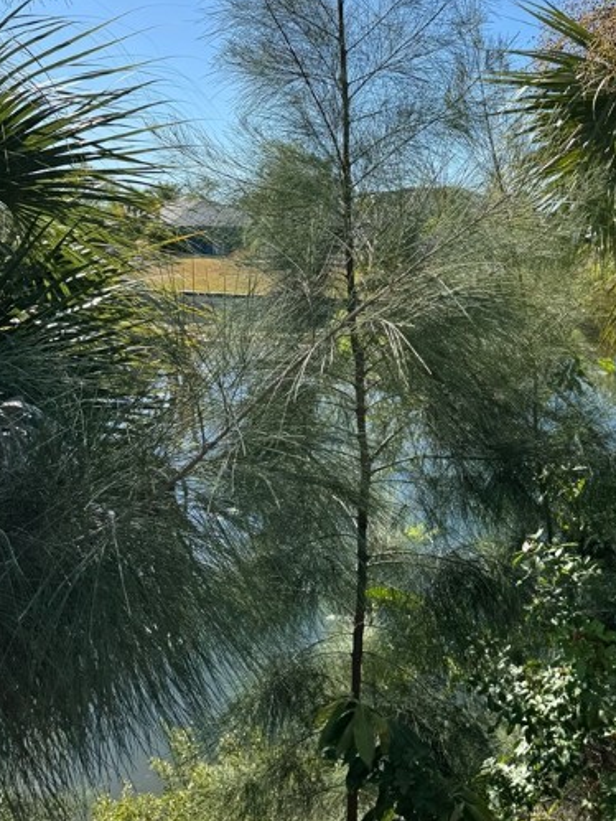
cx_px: 441
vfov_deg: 49.9
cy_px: 350
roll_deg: +0.8
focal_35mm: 37
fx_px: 877
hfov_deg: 38.0
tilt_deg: -6.4
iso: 80
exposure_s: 1/2710
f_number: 1.78
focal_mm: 6.76
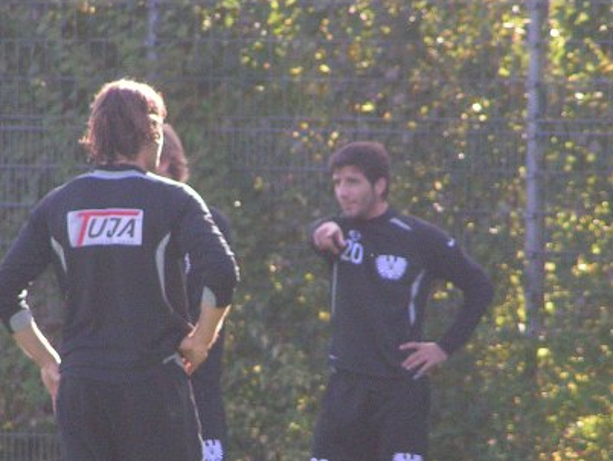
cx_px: 220
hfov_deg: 2.6
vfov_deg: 2.0
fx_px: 13396
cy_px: 258
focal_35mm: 756
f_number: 3.5
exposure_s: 1/500
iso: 160
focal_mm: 58
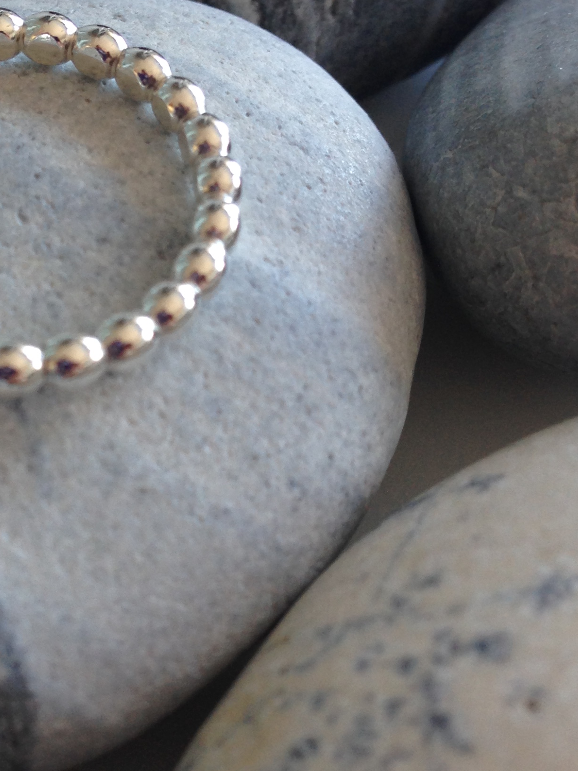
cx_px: 98
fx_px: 1469
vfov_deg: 29.4
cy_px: 400
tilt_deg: -49.9
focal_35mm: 66
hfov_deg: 21.9
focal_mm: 4.12
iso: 50
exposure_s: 1/20
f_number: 2.4
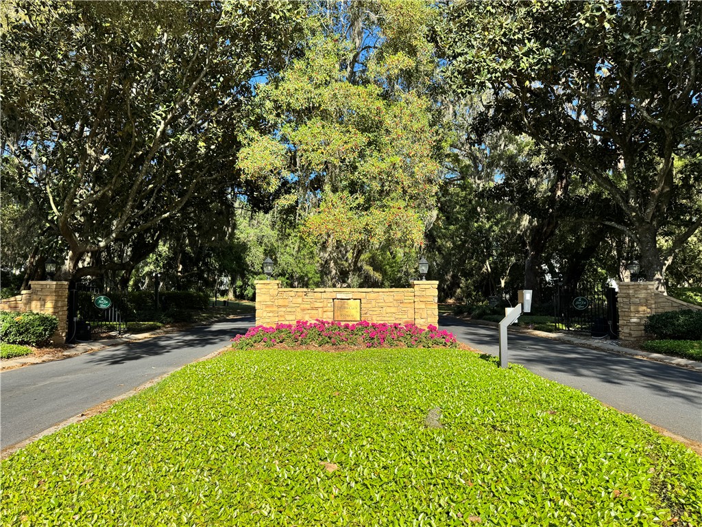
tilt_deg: +3.3
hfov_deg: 71.6
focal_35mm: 24
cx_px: 351
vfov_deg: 56.8
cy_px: 264
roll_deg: -0.1
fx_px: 487
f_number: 1.78
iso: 80
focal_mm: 6.76
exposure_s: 1/2252
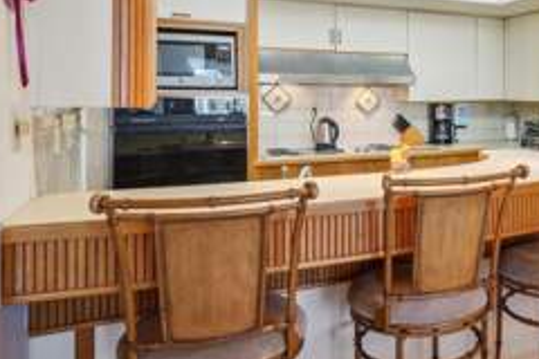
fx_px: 509
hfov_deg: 50.9
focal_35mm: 34
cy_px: 89
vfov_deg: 37.9
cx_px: 460
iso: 400
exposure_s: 1/25
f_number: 8
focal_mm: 17
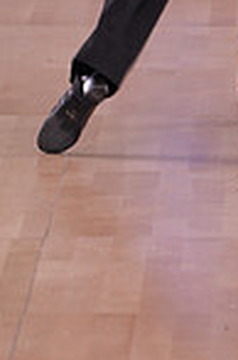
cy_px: -233
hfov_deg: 1.9
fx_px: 7300
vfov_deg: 2.8
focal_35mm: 731
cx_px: 173
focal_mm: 185
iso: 2000
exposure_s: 1/250
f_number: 5.6
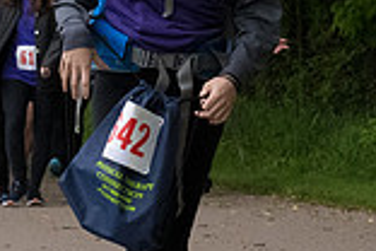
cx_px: 574
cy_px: 92
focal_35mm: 390
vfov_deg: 3.5
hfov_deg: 5.2
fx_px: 4073
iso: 4000
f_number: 7.1
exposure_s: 1/1600
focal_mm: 70
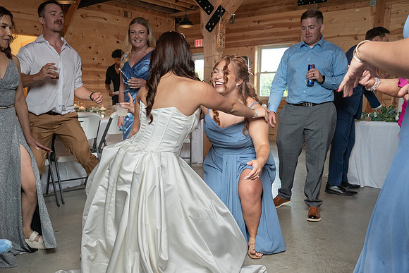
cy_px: 184
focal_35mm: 32
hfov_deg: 57.8
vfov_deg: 40.0
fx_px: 369
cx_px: 178
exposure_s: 1/200
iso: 2000
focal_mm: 24
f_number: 5.6
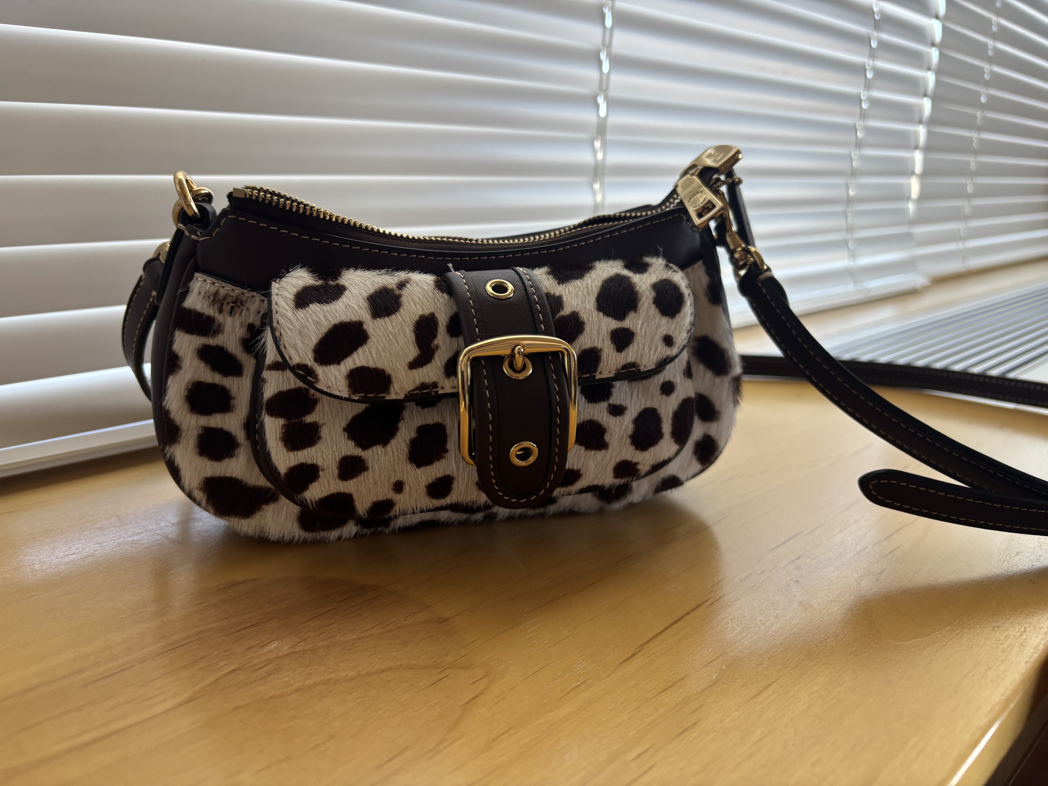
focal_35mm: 26
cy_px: 393
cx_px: 524
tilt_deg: -15.0
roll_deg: -1.7
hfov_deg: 67.3
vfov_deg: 53.1
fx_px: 787
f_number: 1.6
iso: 125
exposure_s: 1/81
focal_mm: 5.96
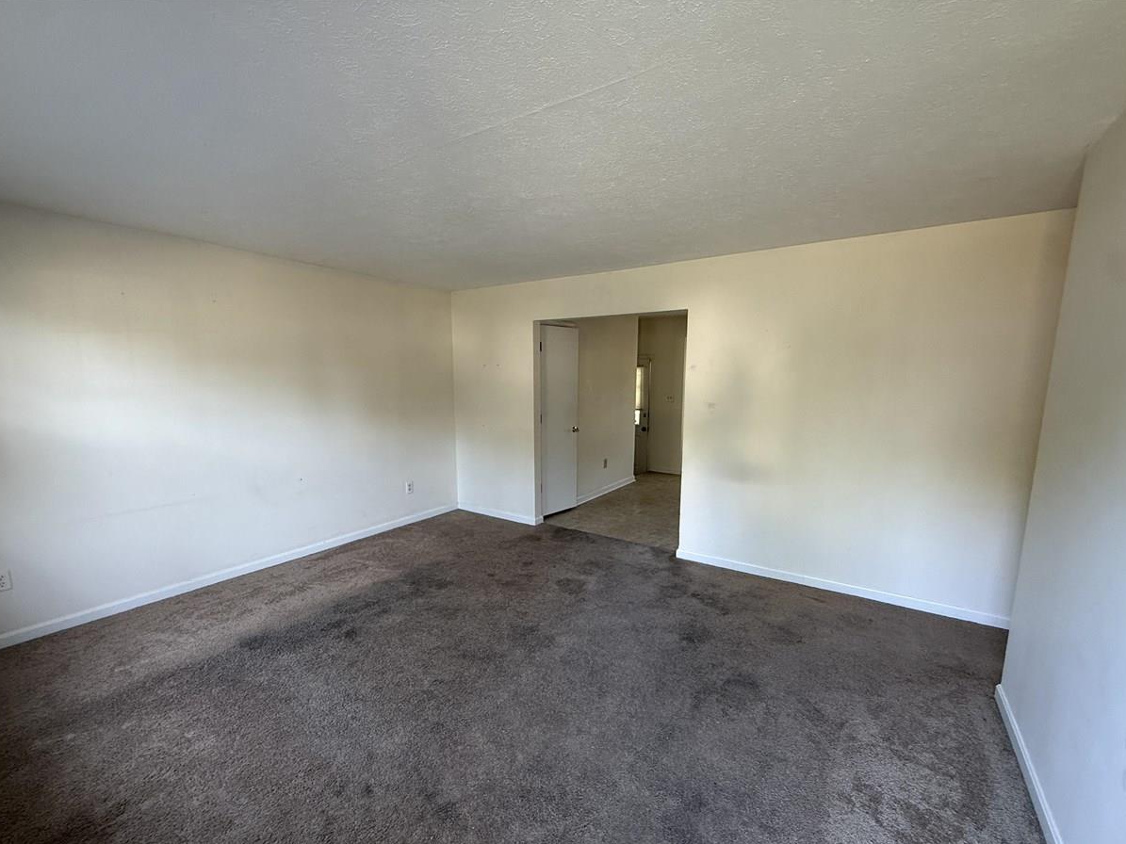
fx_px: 488
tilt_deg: -9.3
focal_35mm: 15
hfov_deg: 98.2
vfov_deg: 81.6
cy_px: 447
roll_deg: -0.1
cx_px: 549
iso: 250
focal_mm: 2.22
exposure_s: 1/99
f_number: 2.2
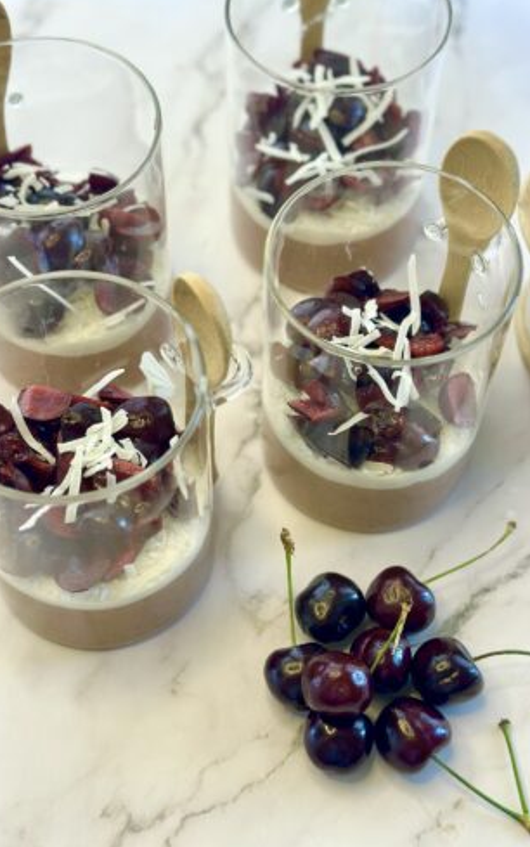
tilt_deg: -60.1
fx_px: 1201
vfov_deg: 38.9
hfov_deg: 24.9
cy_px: 424
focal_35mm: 52
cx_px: 275
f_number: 1.78
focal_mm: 6.86
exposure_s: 1/121
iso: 80
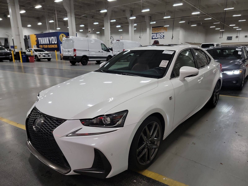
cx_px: 124
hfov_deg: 71.6
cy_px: 93
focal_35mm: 24
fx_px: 172
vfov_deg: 56.8
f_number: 1.8
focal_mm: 6.7
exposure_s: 1/59
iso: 443
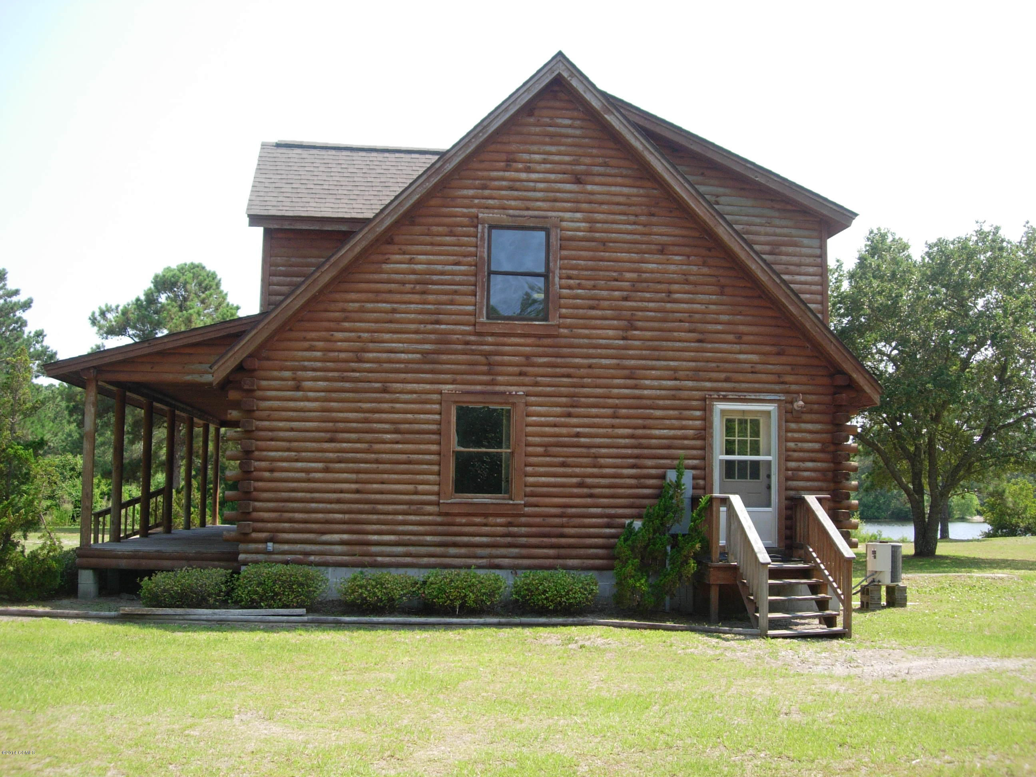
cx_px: 518
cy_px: 388
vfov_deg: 37.7
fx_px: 1137
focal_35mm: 38
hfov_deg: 49.0
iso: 79
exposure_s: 1/703
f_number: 2.8
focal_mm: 7.8
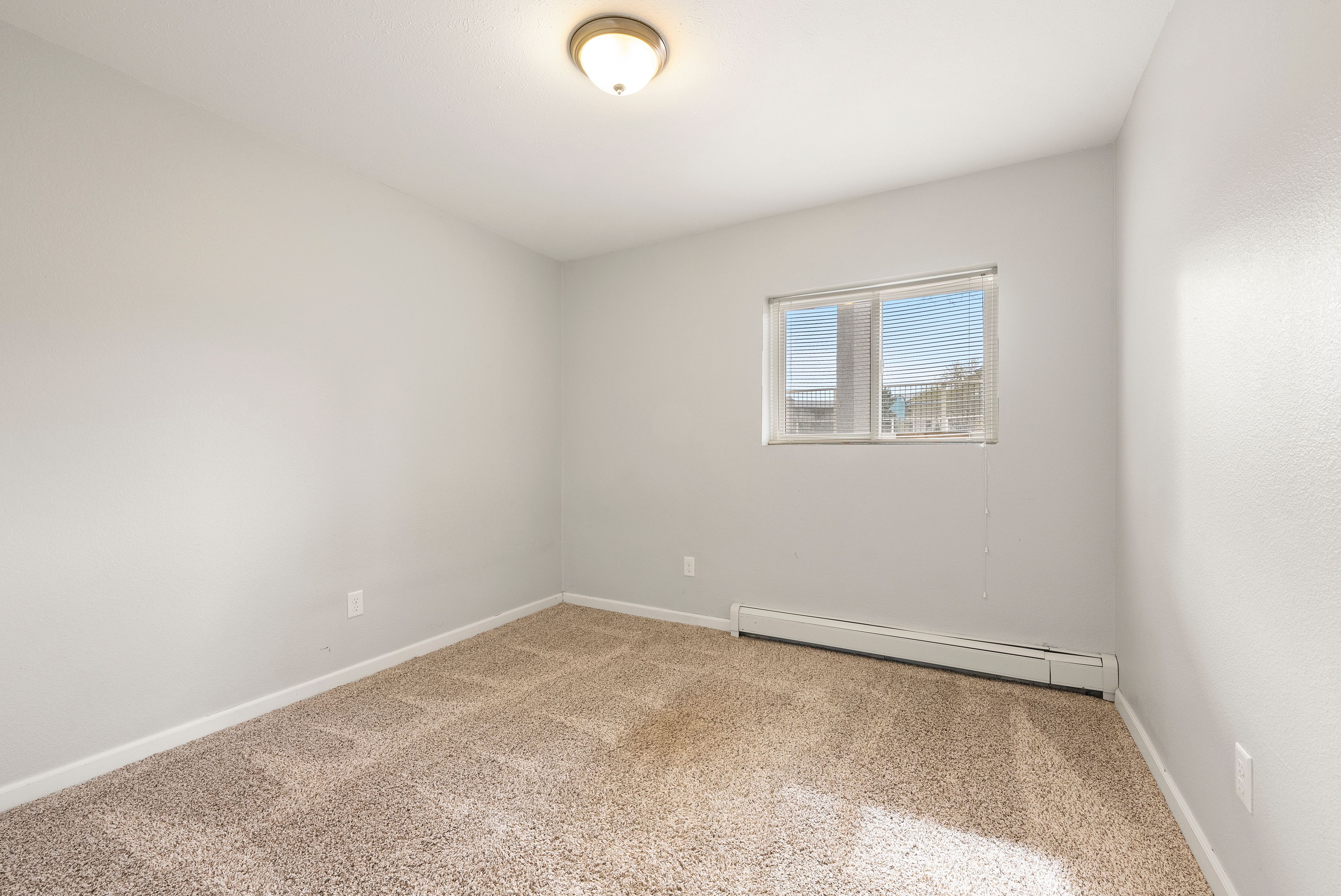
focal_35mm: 15
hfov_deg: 100.4
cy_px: 448
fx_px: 559
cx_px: 670
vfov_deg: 77.4
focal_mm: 15
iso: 800
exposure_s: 1/8
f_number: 8
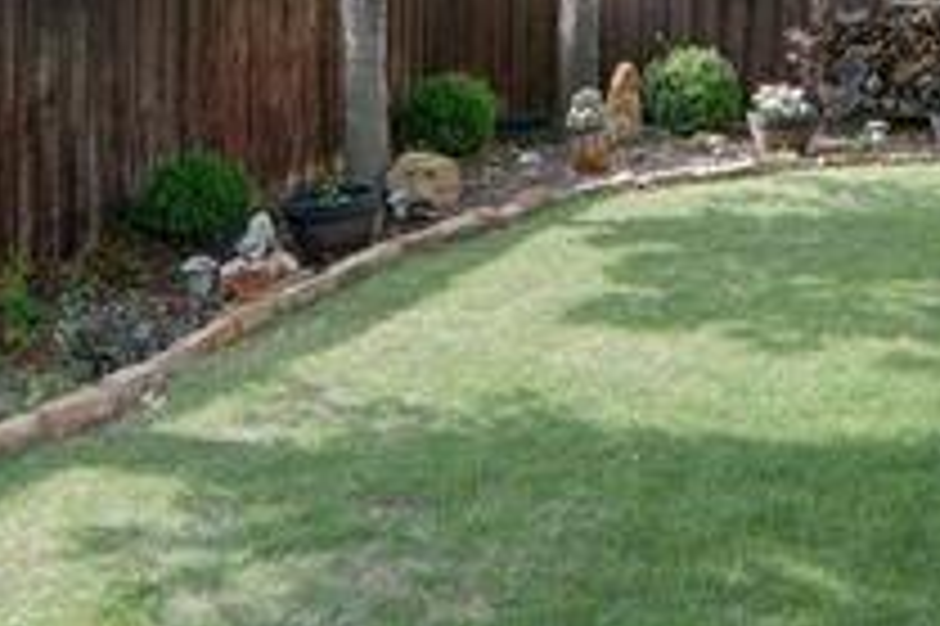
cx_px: 531
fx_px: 1318
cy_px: 11
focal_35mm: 51
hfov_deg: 39.2
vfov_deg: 25.5
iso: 400
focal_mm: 11
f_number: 8
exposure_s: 1/60
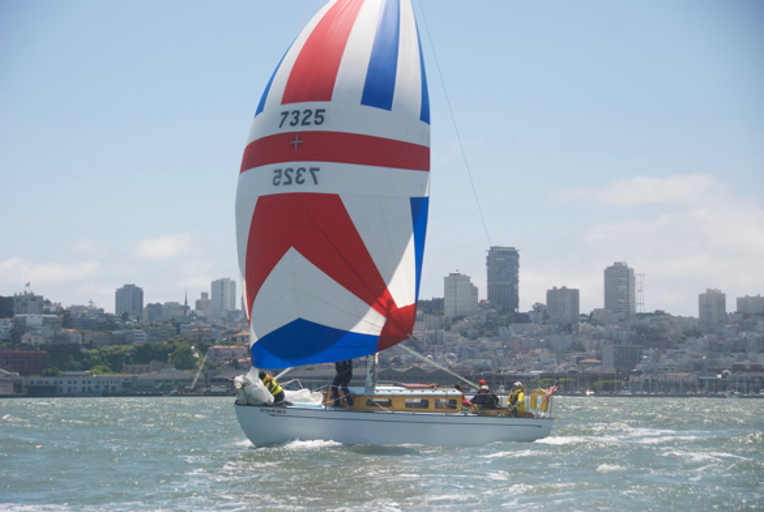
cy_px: 256
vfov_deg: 14.8
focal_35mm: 93
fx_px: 1977
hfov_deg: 21.9
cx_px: 382
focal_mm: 62
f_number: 5
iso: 800
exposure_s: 1/4000
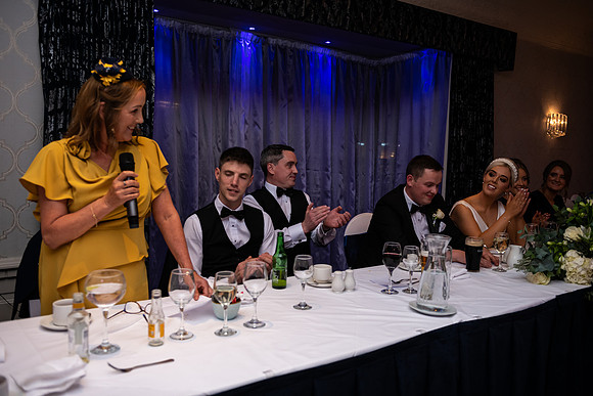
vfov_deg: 41.1
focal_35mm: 32
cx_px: 296
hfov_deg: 58.7
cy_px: 198
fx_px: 527
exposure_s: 1/160
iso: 640
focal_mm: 32
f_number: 3.5
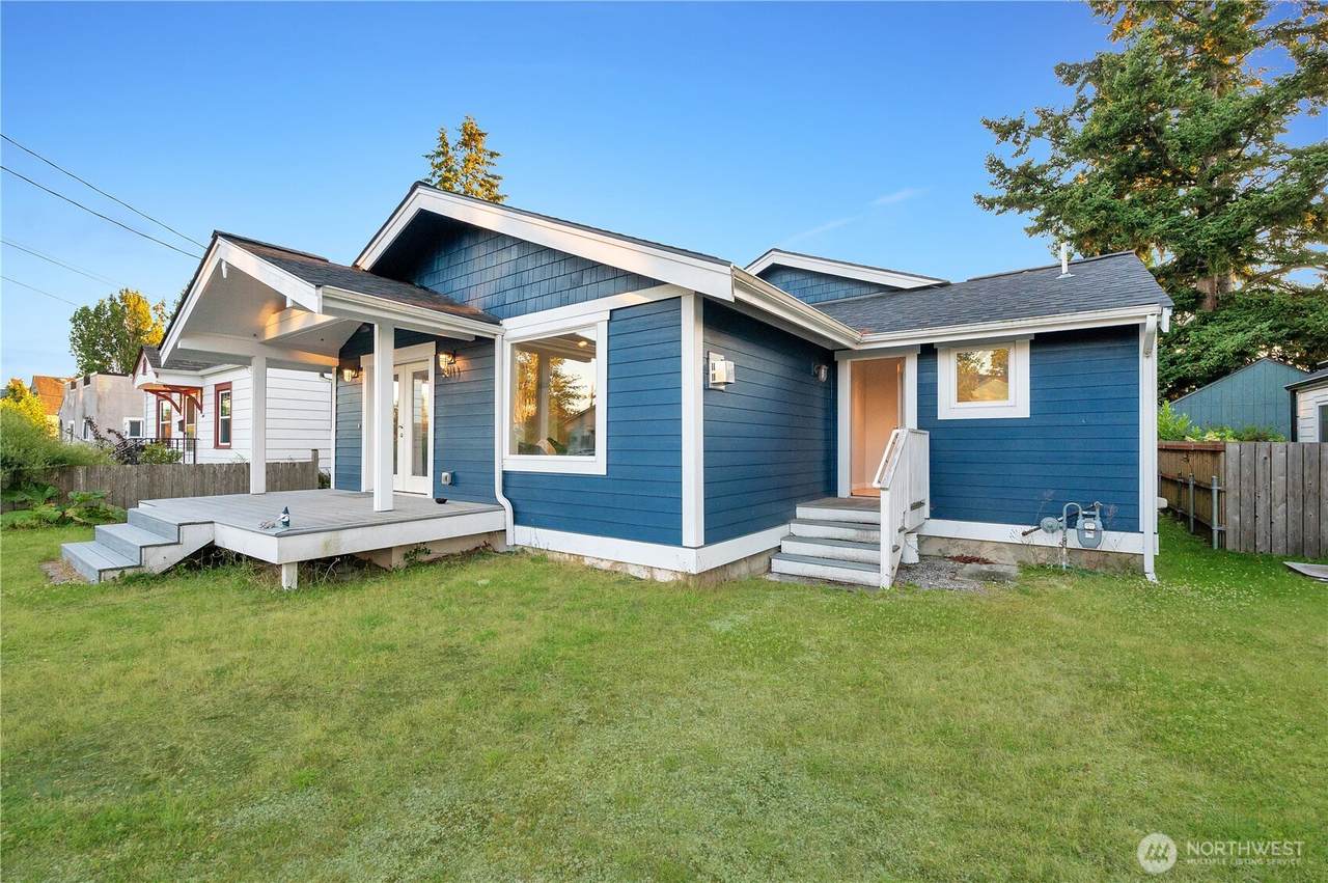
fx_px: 516
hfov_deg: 104.3
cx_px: 664
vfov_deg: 81.1
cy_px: 442
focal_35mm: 14
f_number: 9
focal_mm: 14
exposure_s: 1/320
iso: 1600
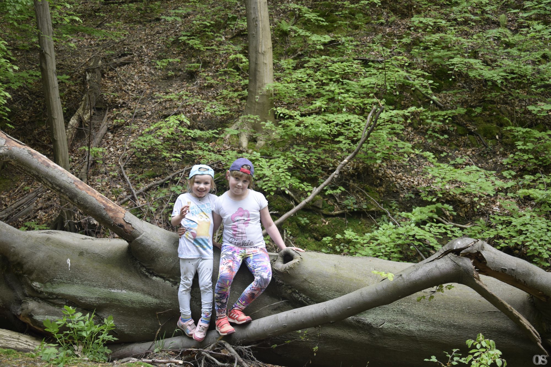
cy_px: 184
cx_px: 276
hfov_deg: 46.4
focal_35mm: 42
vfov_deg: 31.9
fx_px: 643
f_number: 5
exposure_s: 1/100
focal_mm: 28
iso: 400
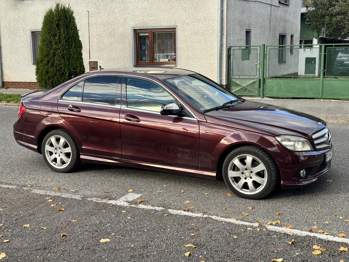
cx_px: 174
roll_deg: +0.6
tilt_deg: -8.7
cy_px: 131
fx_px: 484
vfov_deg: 30.3
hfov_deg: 39.7
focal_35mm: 48
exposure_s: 1/843
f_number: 1.78
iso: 64
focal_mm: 6.76
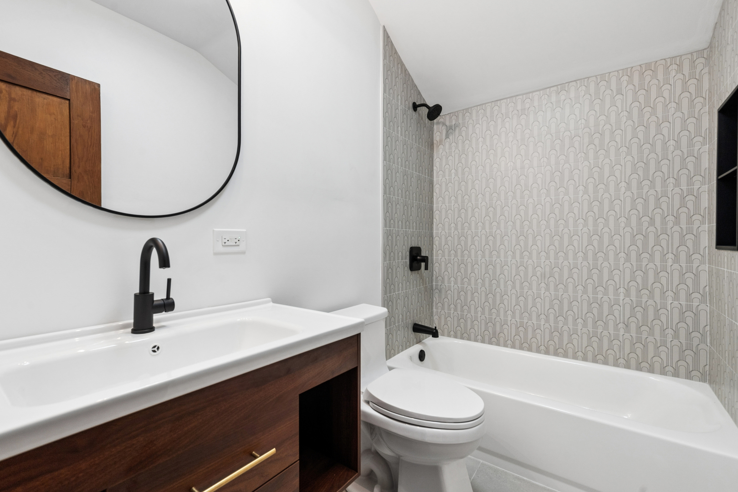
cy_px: 246
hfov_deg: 96.7
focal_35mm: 16
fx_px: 328
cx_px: 369
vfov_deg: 73.7
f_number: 8
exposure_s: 1/50
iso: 400
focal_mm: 16
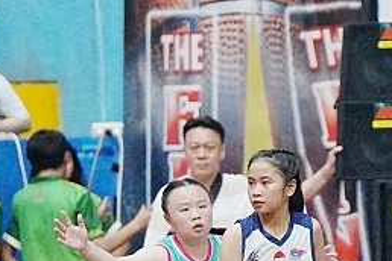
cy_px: 329
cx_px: 243
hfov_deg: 2.8
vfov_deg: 1.9
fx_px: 7970
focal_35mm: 732
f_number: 2.8
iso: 12800
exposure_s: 1/800
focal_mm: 180
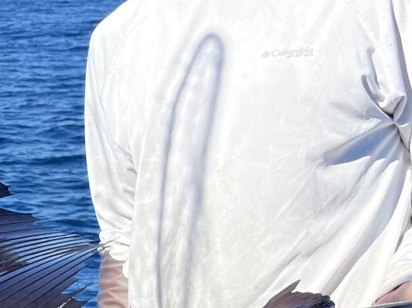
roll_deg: +0.6
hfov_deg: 17.1
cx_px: -190
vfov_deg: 14.1
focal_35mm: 105
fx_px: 1249
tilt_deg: -10.0
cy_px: 171
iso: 50
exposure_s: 1/3623
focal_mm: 5.1
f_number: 1.6
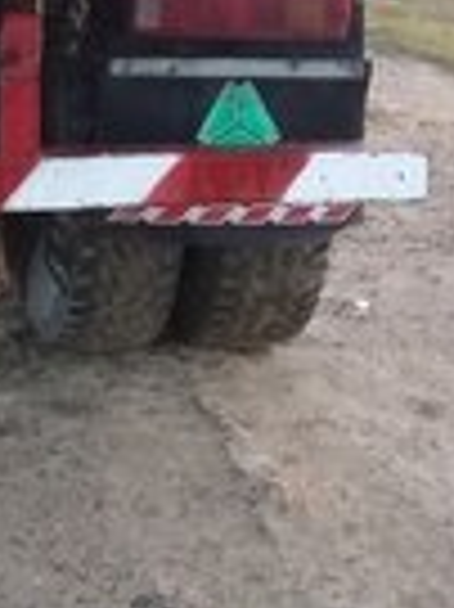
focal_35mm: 114
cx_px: -202
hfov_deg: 12.4
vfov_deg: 15.8
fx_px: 1997
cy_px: -311
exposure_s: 1/50
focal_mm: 3.3
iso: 64
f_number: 2.2
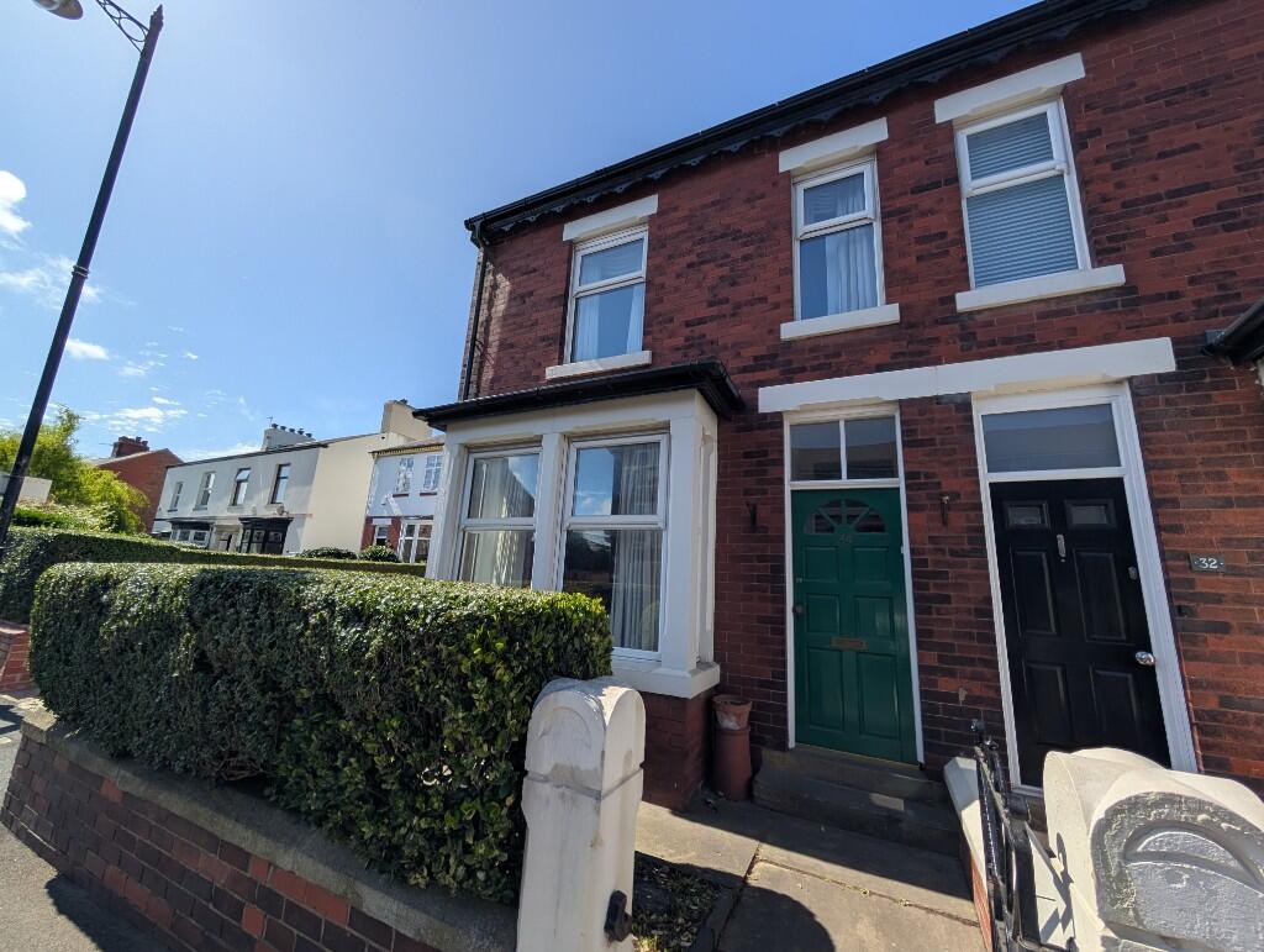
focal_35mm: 12
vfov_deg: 94.6
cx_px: 632
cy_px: 476
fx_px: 439
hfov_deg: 110.5
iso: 54
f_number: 1.7
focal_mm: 2.02
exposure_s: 1/3448
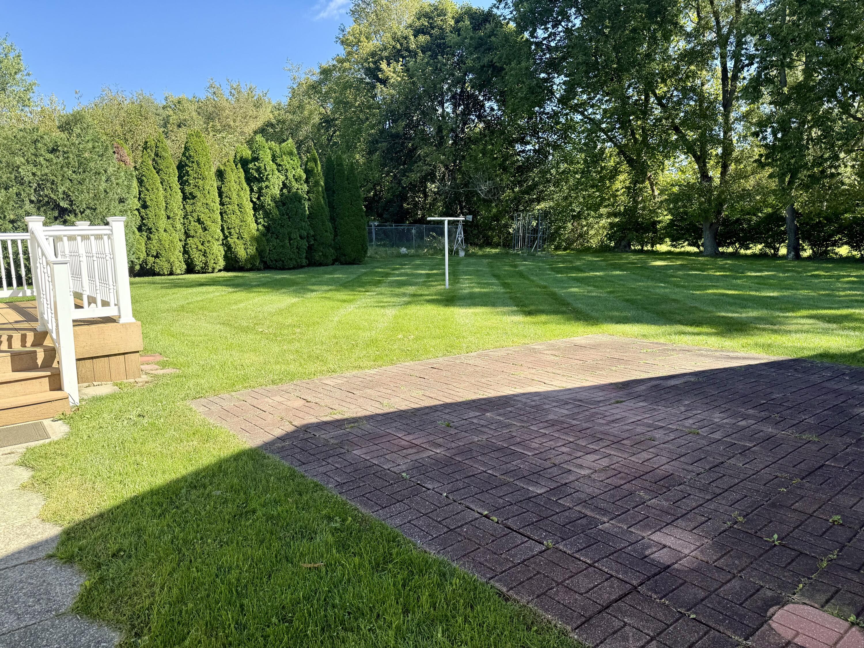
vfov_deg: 56.8
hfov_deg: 71.6
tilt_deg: -7.0
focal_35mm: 24
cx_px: 432
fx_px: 599
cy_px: 324
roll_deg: +0.9
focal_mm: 6.76
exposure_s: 1/1437
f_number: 1.78
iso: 80
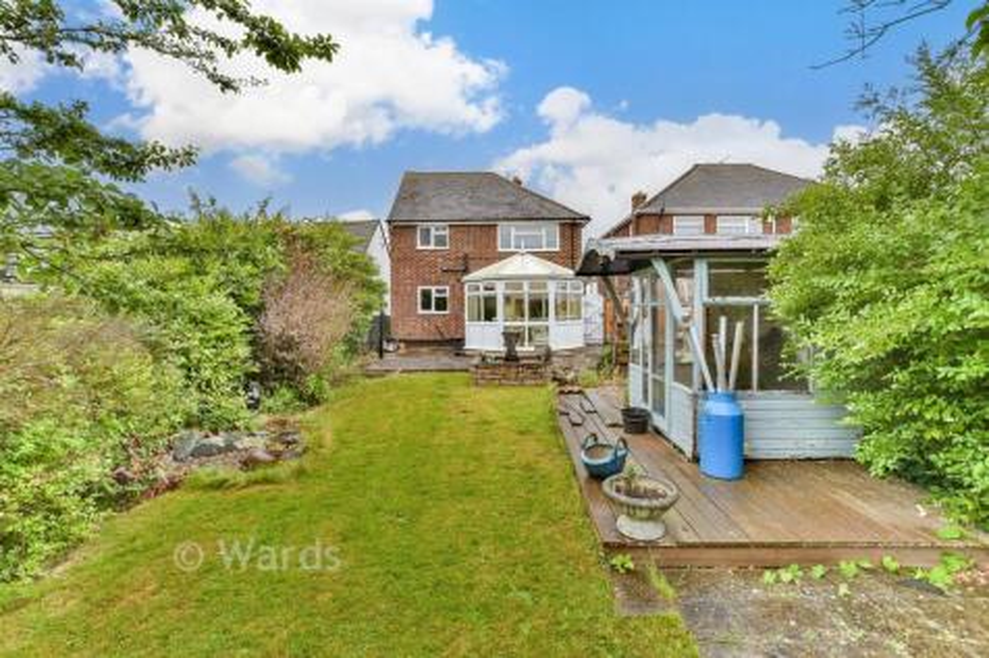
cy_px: 329
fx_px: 412
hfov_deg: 100.4
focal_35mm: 15
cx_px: 494
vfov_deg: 77.3
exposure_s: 1/250
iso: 500
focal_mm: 10
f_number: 8
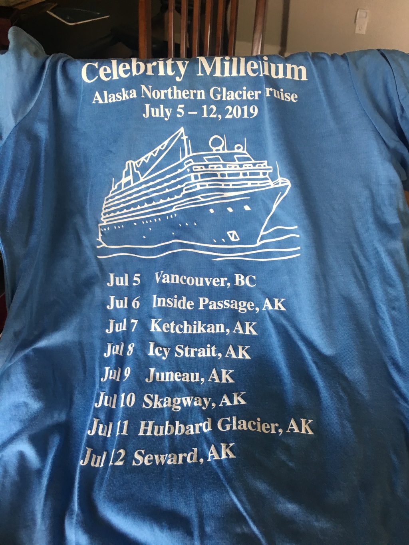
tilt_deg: -42.4
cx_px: 204
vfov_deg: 61.7
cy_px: 272
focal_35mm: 29
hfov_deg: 48.2
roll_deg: +3.0
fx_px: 457
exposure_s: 1/30
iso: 80
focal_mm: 4.15
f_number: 2.2
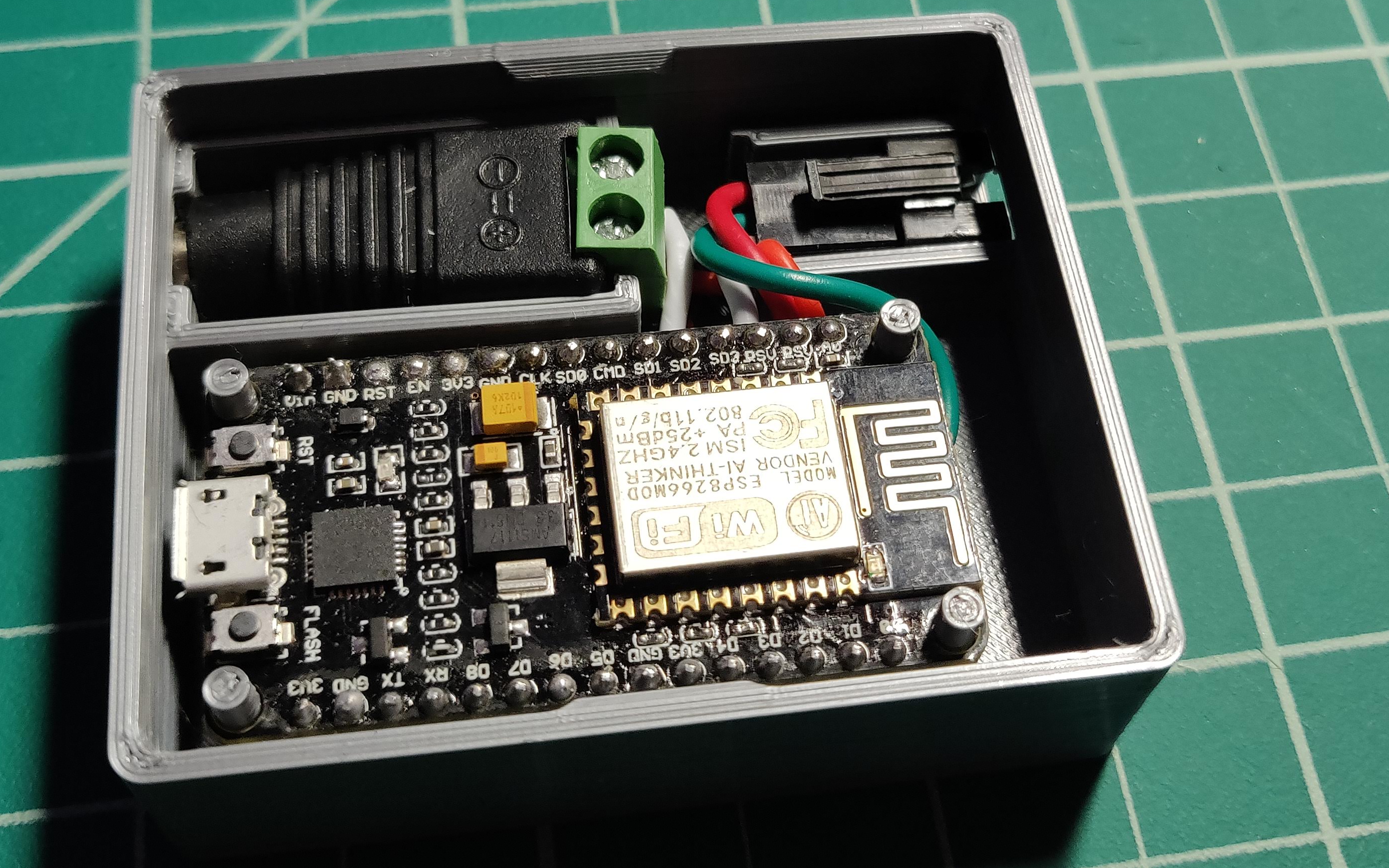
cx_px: 694
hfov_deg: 45.3
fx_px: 1666
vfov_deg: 29.0
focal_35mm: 44
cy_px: 289
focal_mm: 4.25
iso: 400
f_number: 1.7
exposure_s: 1/33
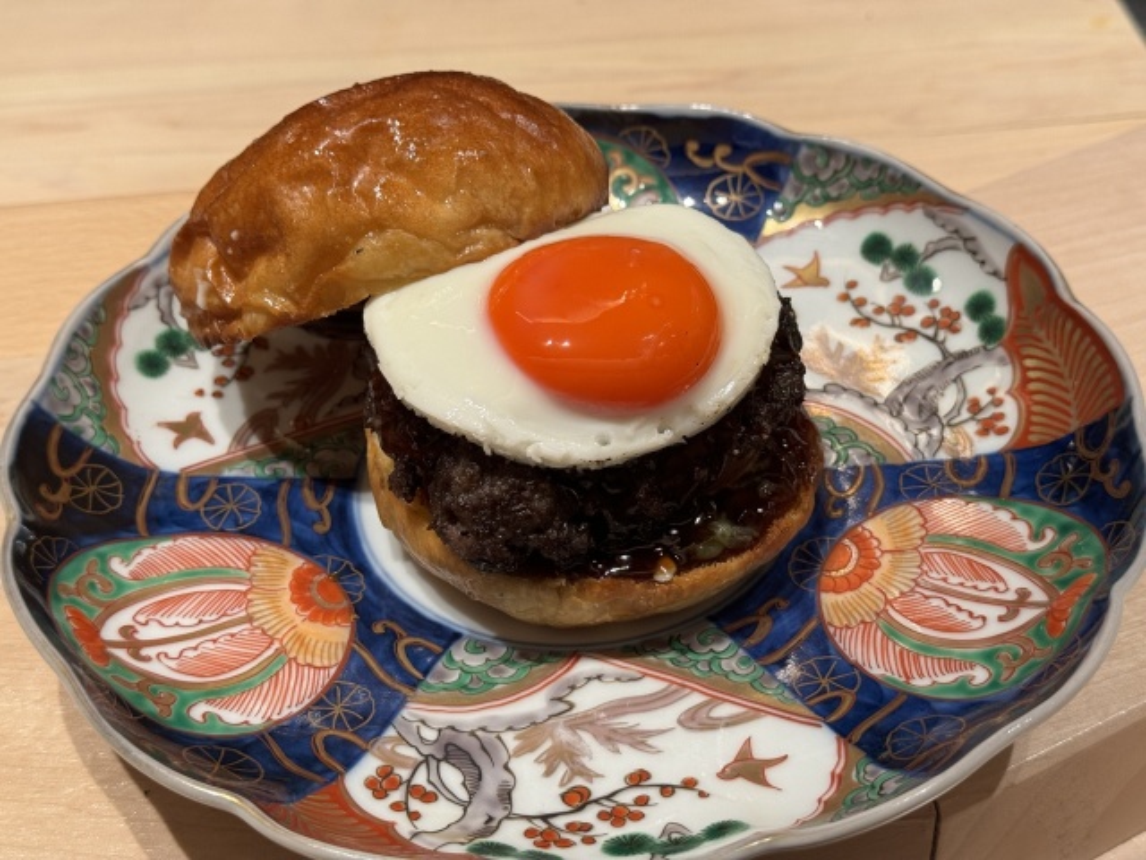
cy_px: 430
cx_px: 573
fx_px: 1589
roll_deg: +2.7
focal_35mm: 48
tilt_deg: -41.4
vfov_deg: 30.3
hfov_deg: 39.7
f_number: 1.78
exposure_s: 1/59
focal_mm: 6.76
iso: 125
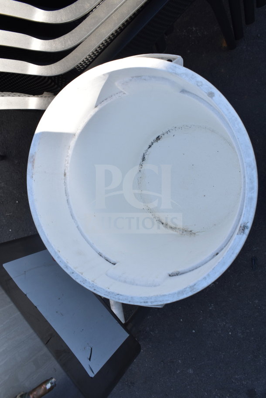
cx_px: 133
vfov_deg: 61.9
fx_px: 332
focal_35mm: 30
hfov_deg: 43.6
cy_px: 199
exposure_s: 1/200
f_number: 7.1
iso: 200
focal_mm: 20
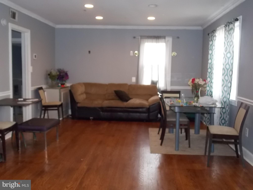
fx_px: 248
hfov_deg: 54.0
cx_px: 126
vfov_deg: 41.8
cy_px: 95
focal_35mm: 34
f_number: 3.4
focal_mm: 6.1
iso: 400
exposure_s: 1/30
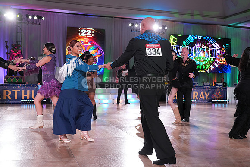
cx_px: 125
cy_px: 84
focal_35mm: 40
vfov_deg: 33.4
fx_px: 278
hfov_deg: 48.4
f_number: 4
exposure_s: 1/400
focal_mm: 40
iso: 1600
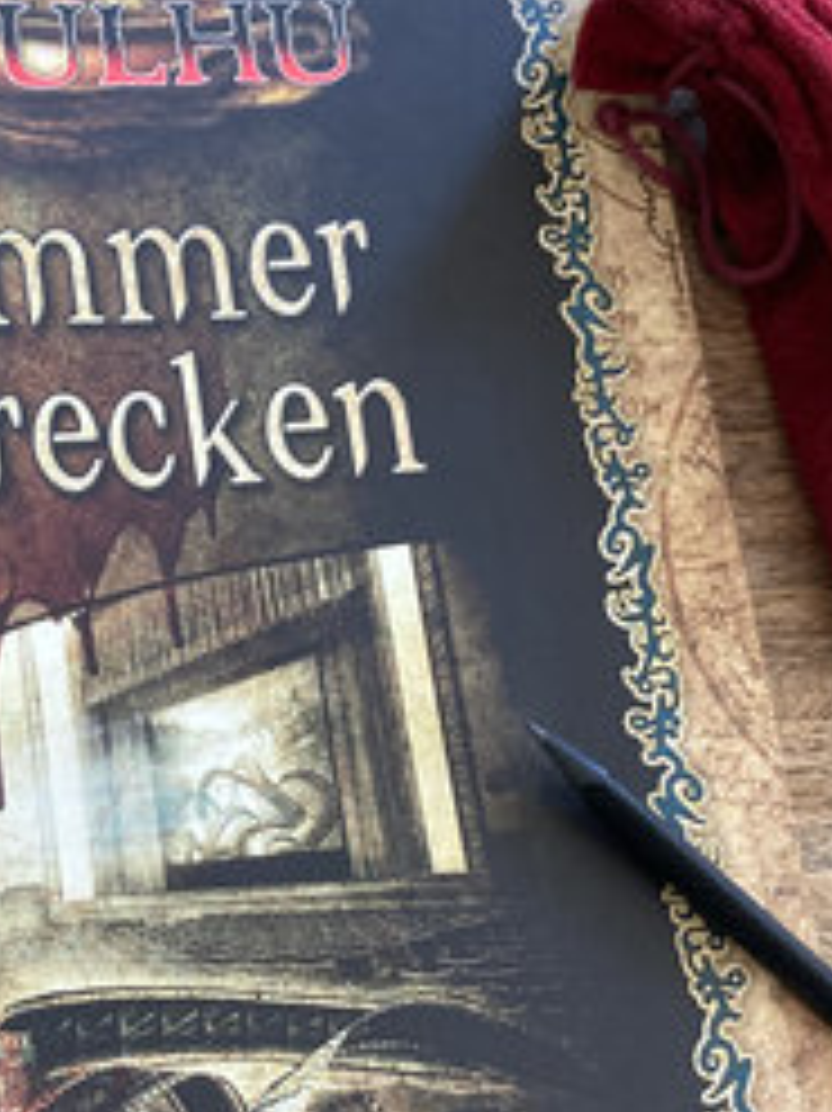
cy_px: 788
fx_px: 2181
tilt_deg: -75.7
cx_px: 279
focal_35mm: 68
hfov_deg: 21.5
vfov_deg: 28.3
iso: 200
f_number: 1.8
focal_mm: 3.99
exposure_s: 1/60
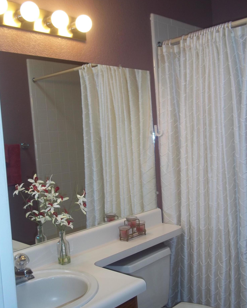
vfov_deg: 47.9
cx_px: 123
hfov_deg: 39.2
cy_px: 157
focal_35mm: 38
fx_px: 347
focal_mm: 6.5
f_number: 3.1
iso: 80
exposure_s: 1/30
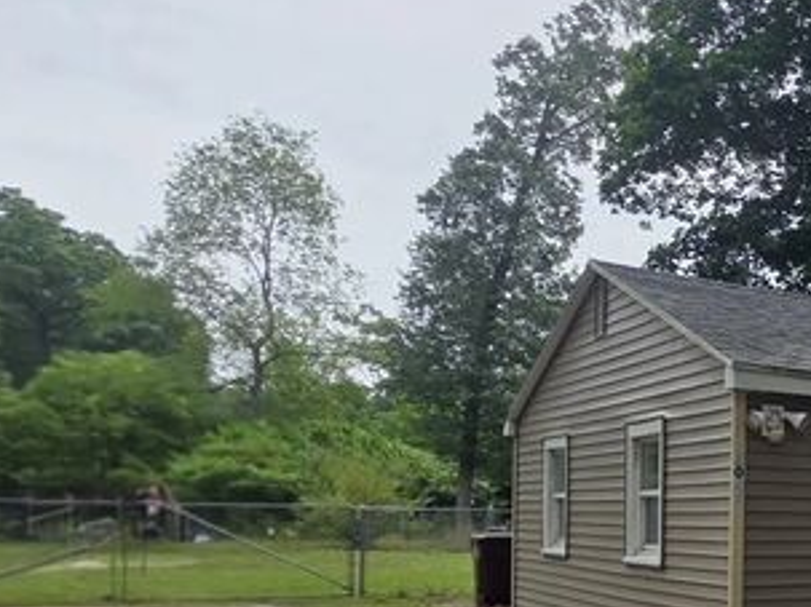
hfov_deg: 28.2
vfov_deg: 31.6
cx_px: 1221
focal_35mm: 44
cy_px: 521
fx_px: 1030
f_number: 1.9
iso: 40
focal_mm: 2.2
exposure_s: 1/1667
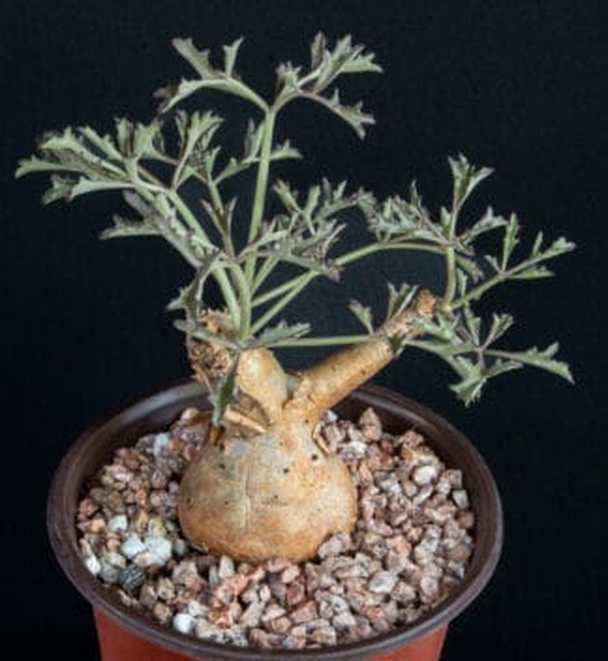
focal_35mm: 90
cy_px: 287
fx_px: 1868
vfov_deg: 20.0
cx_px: 206
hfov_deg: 18.4
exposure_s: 6
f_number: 32
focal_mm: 60
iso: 100
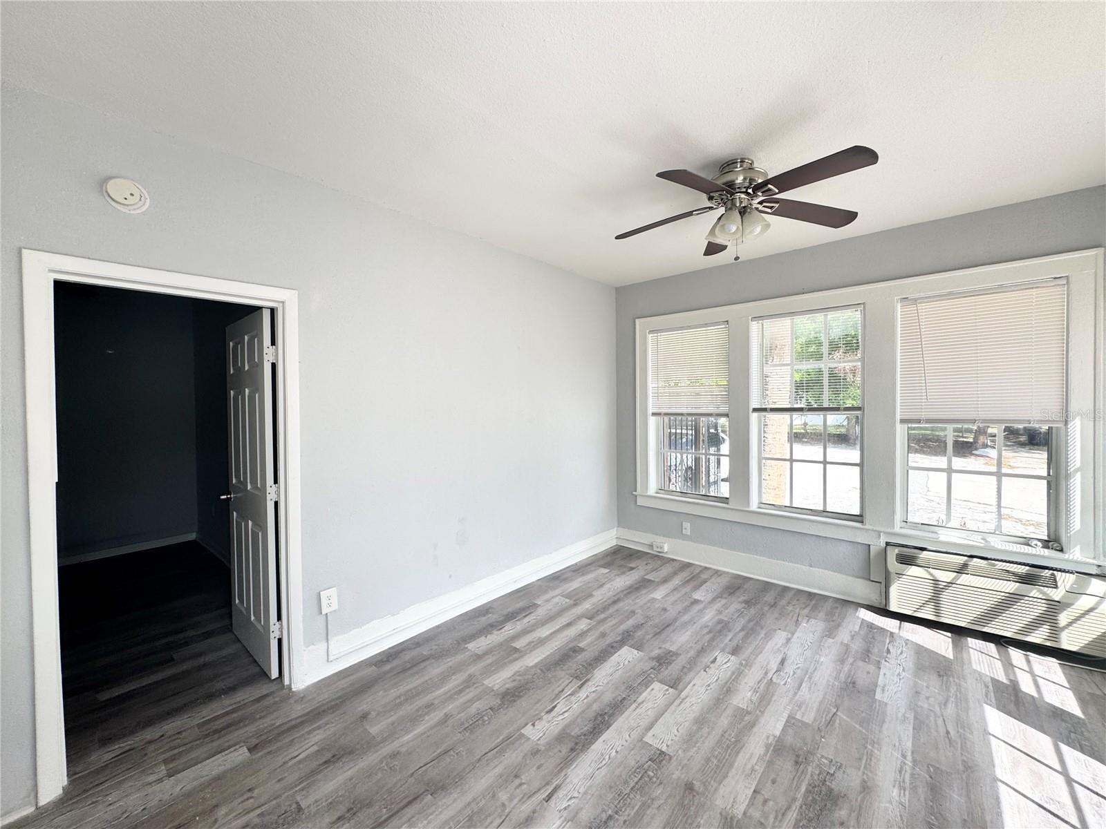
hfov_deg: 102.1
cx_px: 553
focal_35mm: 14
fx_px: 447
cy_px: 414
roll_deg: +0.8
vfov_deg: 85.7
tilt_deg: -1.8
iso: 40
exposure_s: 1/209
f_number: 2.2
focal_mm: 2.22
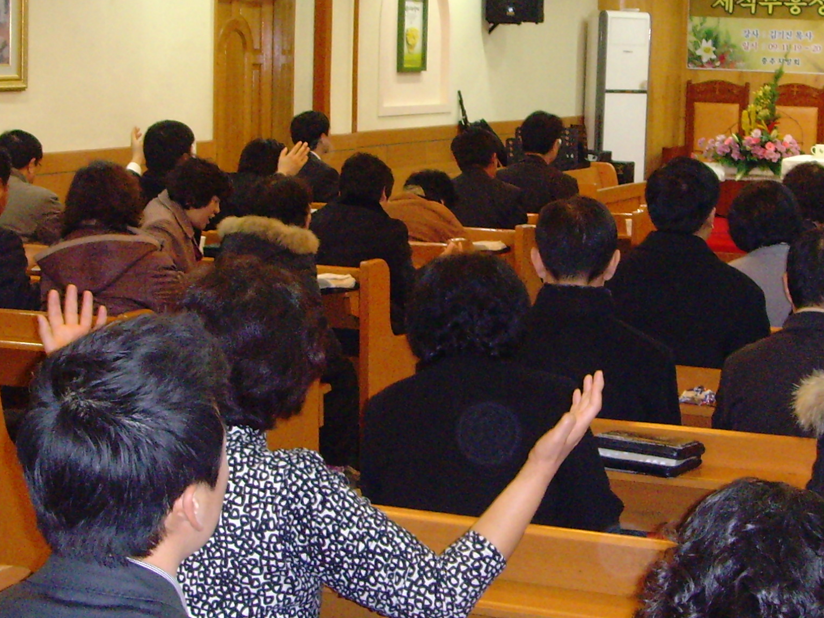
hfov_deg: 25.0
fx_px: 1857
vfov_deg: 18.9
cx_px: 503
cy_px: 319
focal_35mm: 78
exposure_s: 1/45
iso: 400
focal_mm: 6.6
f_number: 3.5
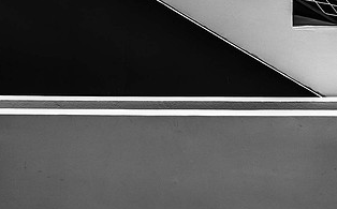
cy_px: -35
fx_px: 578
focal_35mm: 63
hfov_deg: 32.5
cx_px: 156
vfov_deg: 19.5
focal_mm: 18.8
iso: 200
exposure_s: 1/35
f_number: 2.8
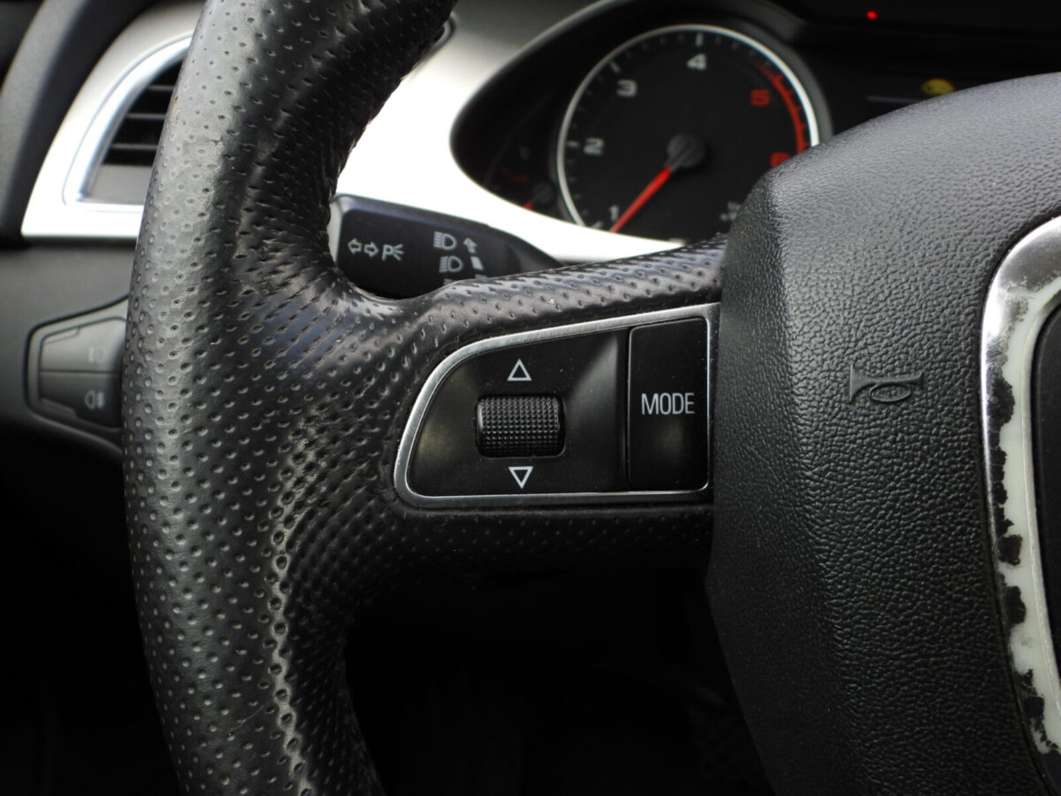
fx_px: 981
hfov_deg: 56.8
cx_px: 530
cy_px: 398
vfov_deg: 44.2
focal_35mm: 32
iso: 100
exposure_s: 1/125
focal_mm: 5.8
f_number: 3.2
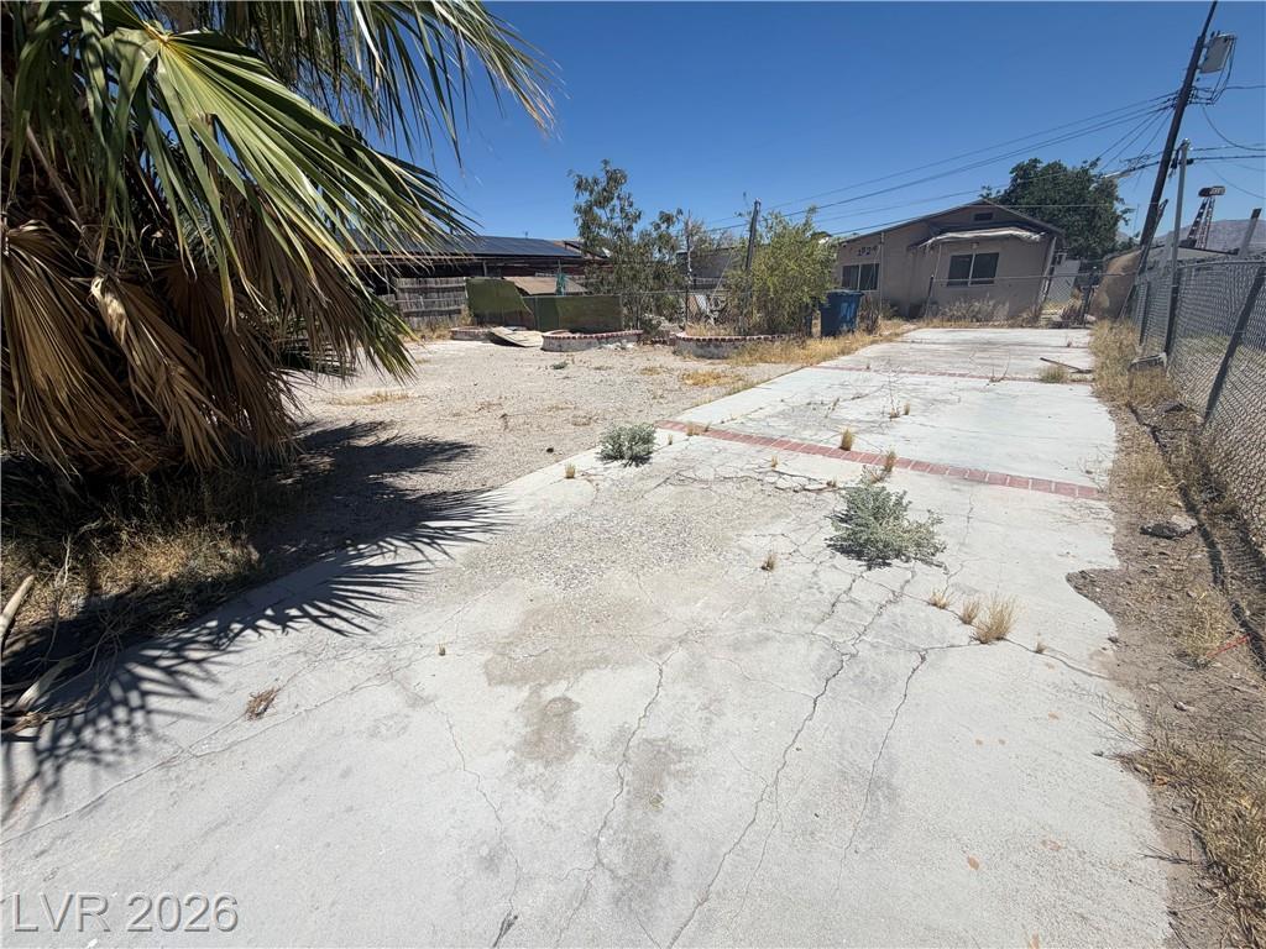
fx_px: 512
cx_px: 633
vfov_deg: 85.7
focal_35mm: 14
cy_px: 474
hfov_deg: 102.1
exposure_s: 1/1901
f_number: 2.2
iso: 25
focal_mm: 2.22
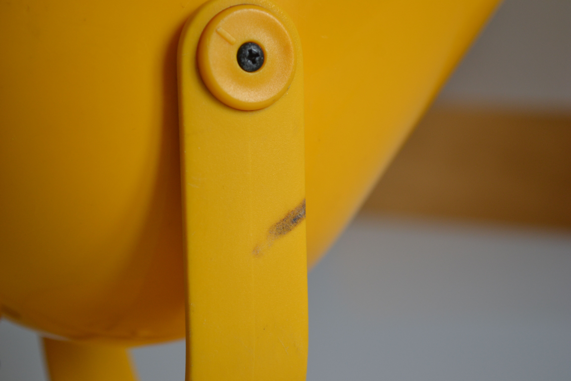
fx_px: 1142
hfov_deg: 28.1
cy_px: 190
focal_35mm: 72
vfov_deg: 18.9
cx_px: 286
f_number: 5.6
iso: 360
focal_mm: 48
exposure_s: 1/125
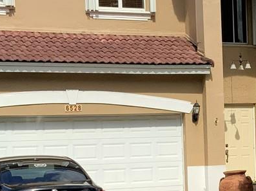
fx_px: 864
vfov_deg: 12.6
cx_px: 269
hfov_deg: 16.4
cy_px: 149
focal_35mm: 117
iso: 16
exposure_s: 1/1626
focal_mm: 3
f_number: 1.8
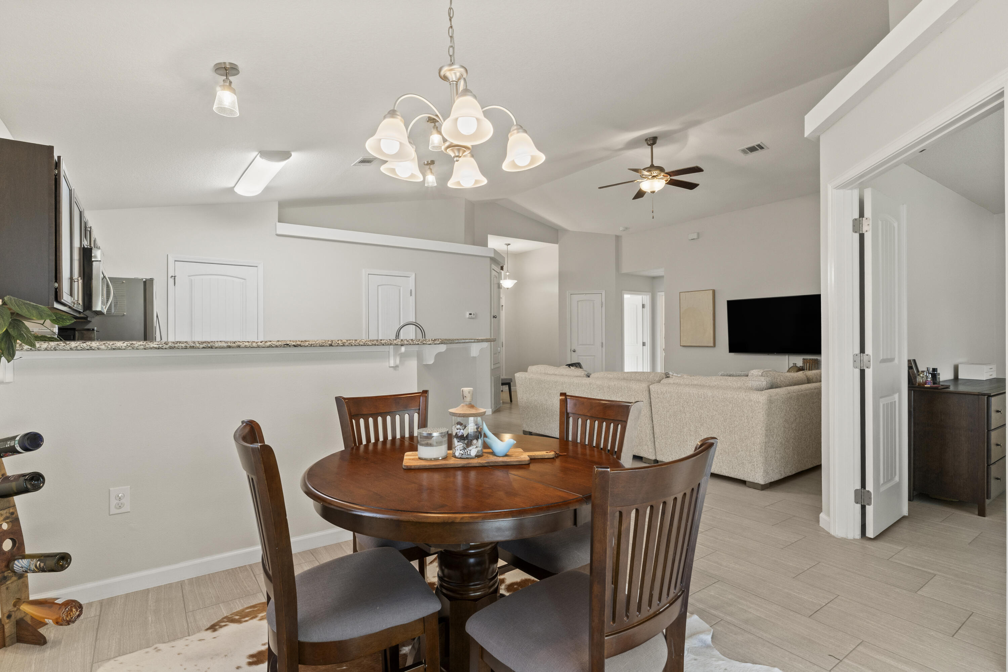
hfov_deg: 90.5
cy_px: 336
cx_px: 504
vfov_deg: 67.8
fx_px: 500
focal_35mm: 18
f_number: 8
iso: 320
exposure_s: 1/1.67
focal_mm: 11.9
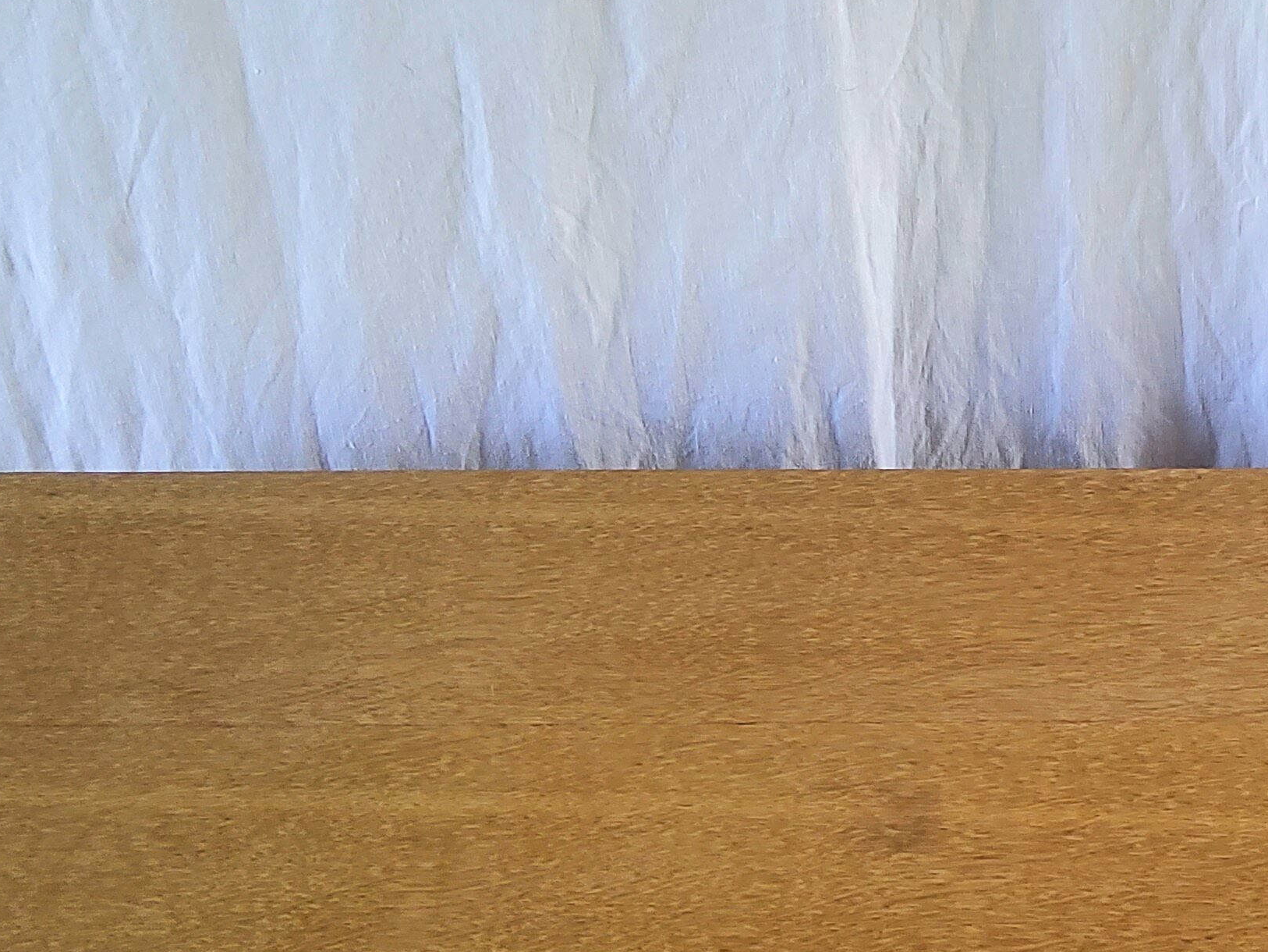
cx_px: 1174
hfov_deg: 28.1
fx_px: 2418
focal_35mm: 66
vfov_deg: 22.2
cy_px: 538
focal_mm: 3.08
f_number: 2
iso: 160
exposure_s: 1/60.2
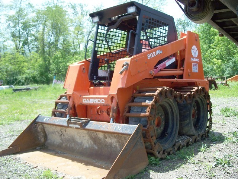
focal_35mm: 37
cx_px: 119
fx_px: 254
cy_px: 90
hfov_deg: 50.1
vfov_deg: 38.7
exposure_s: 1/320
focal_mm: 7.8
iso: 64
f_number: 2.8
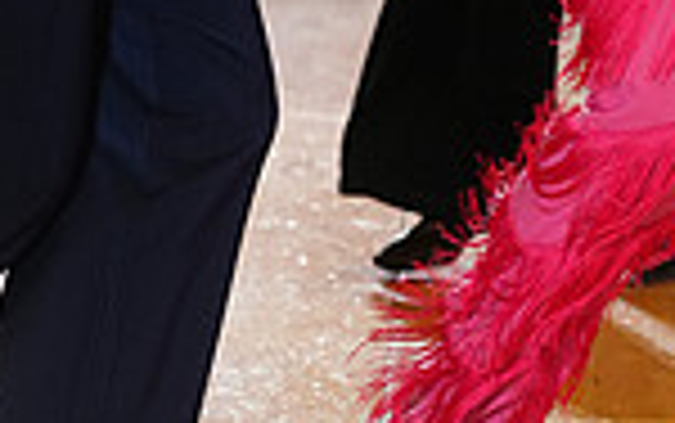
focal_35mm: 342
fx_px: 6296
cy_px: -230
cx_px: 457
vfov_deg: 3.8
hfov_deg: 6.1
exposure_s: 1/400
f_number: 4
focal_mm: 87
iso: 2000
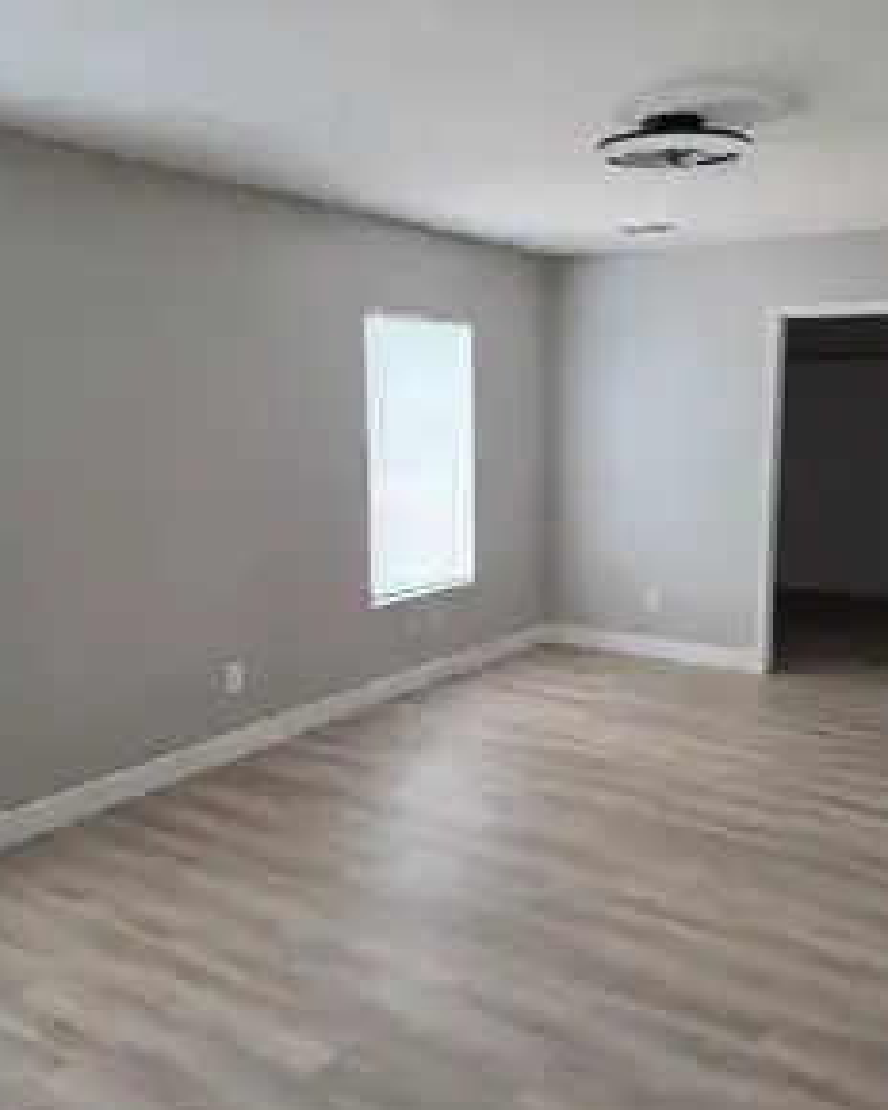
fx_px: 1018
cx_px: 544
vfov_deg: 57.2
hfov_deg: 46.8
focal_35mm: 31
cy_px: 544
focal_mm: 6.25
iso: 80
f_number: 1.7
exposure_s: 1/180
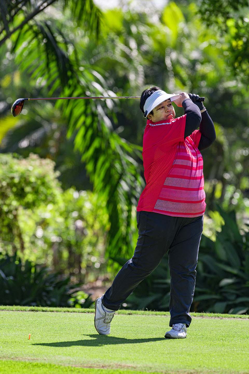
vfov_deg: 5.2
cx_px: 124
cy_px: 187
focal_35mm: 400
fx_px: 4150
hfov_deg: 3.4
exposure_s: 1/1600
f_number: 7.1
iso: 1000
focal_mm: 400
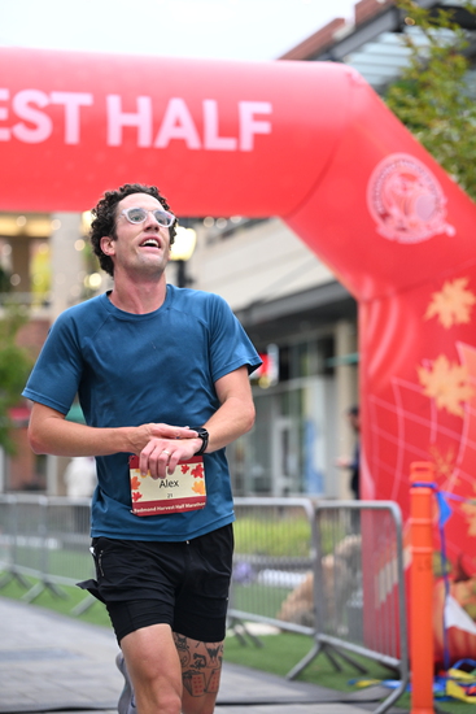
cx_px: 238
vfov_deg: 21.5
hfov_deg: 14.4
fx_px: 1883
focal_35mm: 95
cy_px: 357
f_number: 2.8
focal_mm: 95
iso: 1600
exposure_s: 1/800
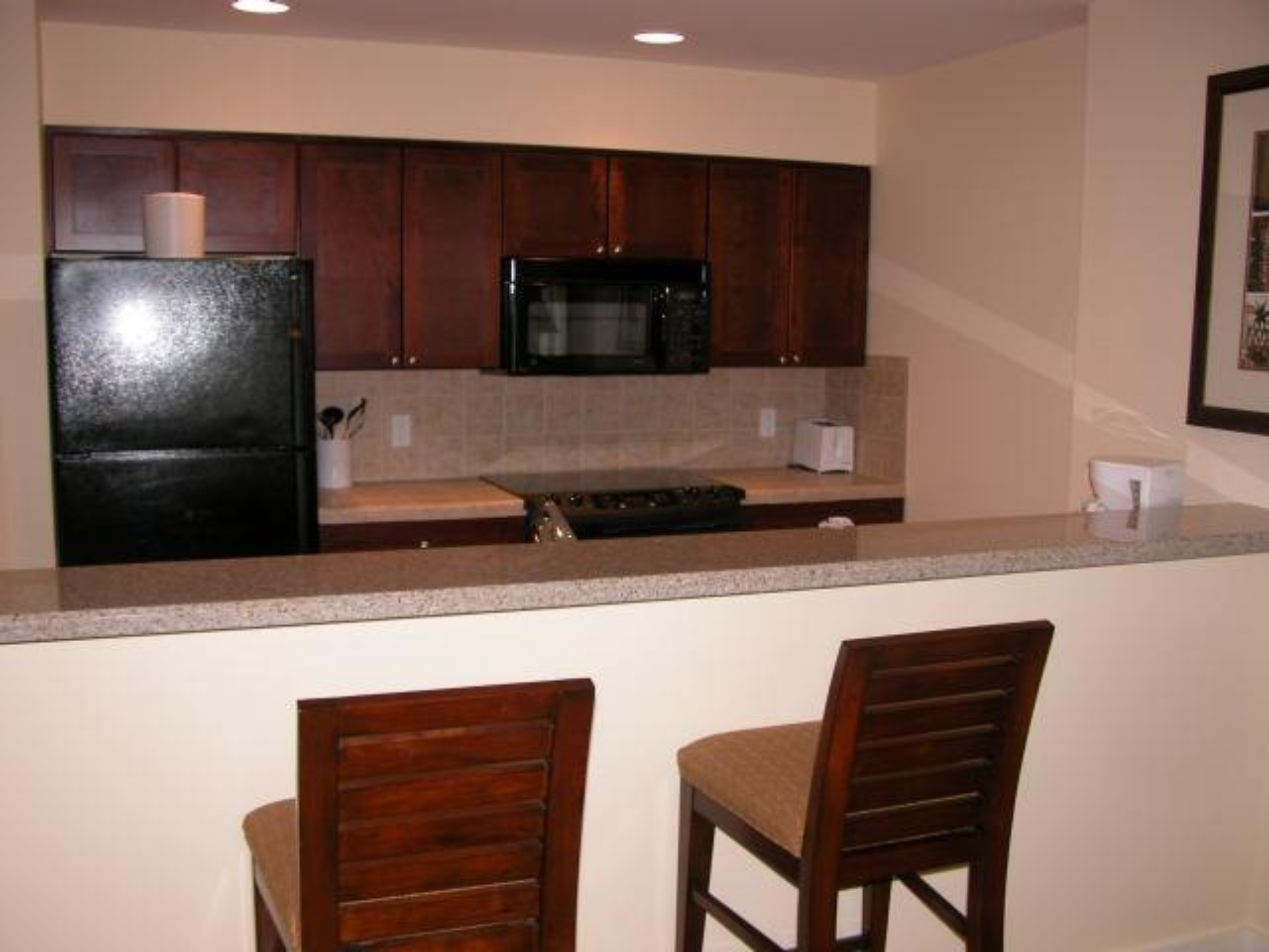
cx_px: 634
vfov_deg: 40.7
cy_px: 476
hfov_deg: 52.6
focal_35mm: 35
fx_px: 1283
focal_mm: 8.9
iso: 100
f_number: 2.8
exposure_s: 1/60
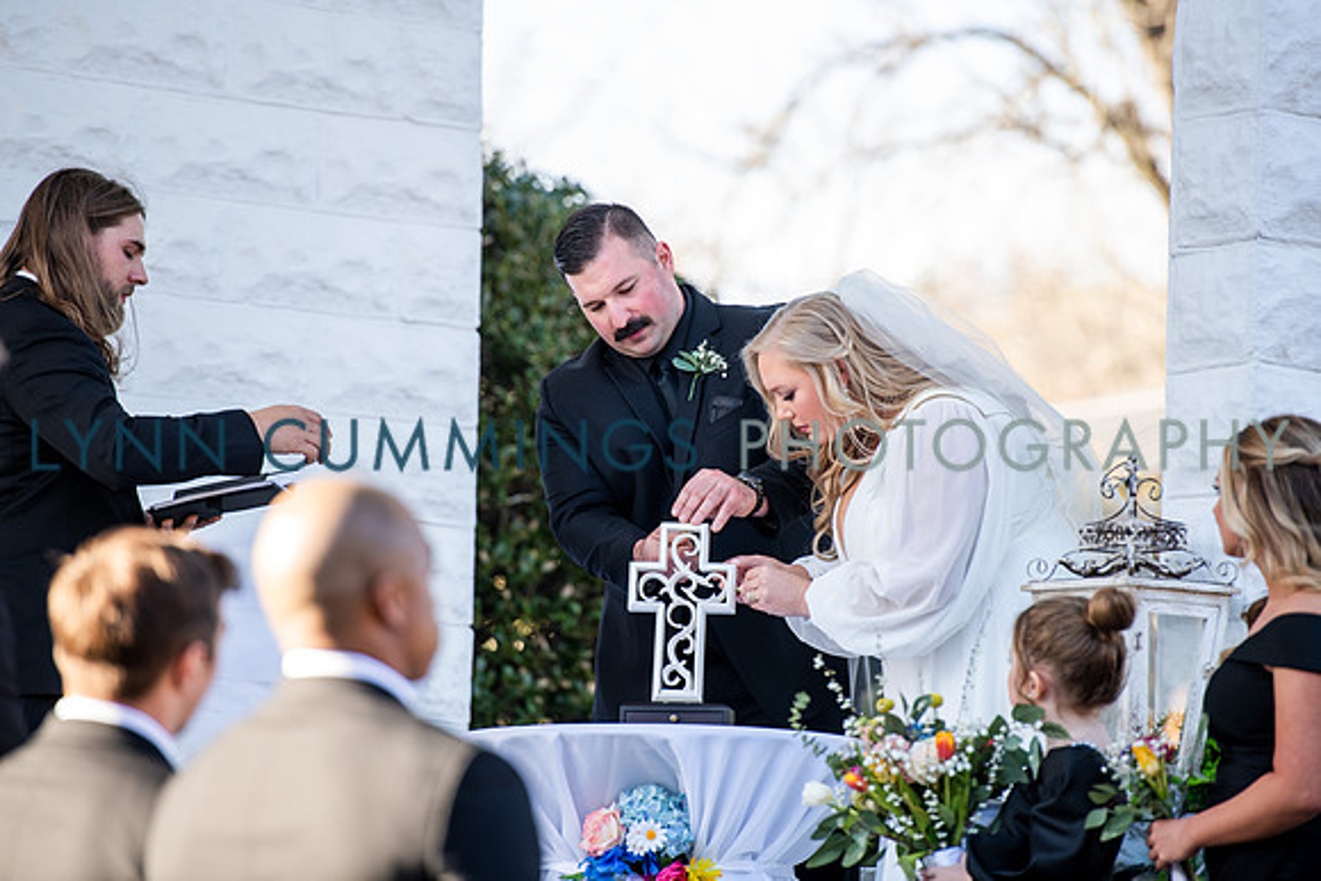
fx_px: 7340
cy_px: 440
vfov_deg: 6.9
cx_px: 660
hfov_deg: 10.3
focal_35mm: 200
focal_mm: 200
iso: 200
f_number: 3.5
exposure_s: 1/250
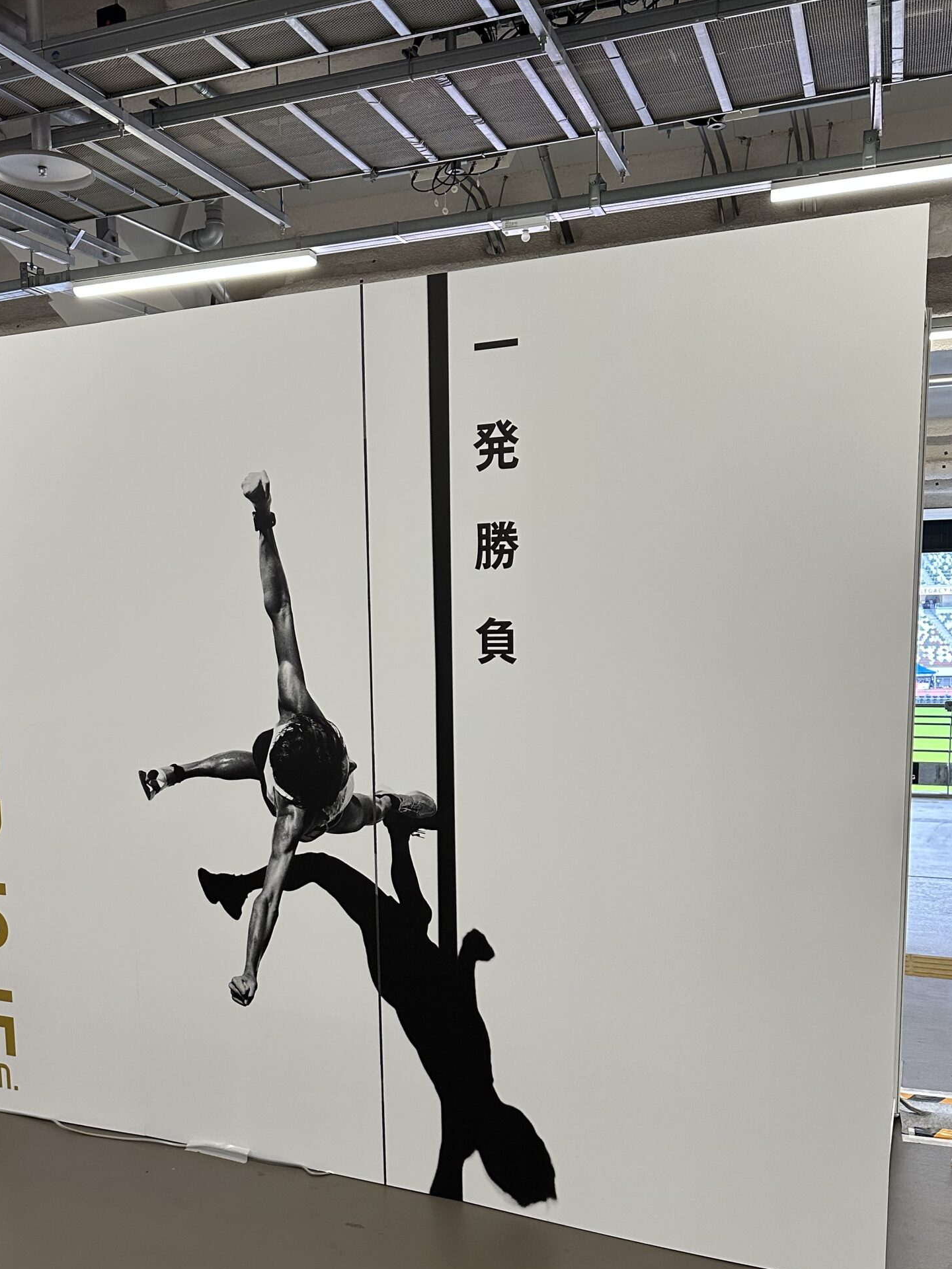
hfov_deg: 44.0
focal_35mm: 32
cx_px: 389
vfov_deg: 56.3
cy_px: 769
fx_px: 1173
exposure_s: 1/120
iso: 200
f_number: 1.78
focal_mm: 6.86
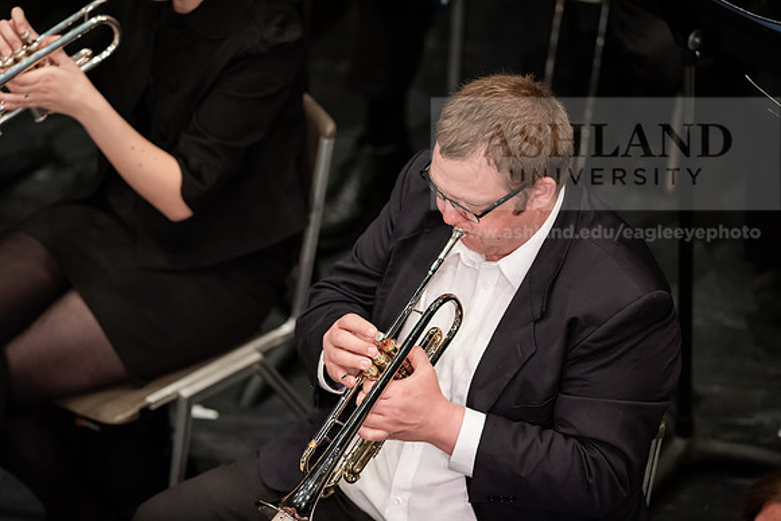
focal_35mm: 300
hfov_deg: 6.9
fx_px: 6510
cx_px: 390
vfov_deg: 4.6
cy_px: 260
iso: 3200
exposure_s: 1/320
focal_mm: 300
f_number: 3.2
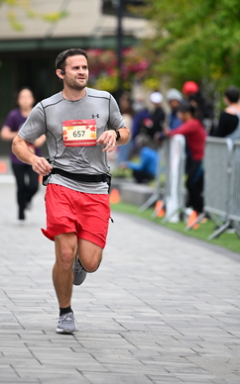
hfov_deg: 5.2
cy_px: 136
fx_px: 2652
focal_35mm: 253
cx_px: 95
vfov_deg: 8.3
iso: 640
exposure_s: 1/2000
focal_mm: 175
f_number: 2.8
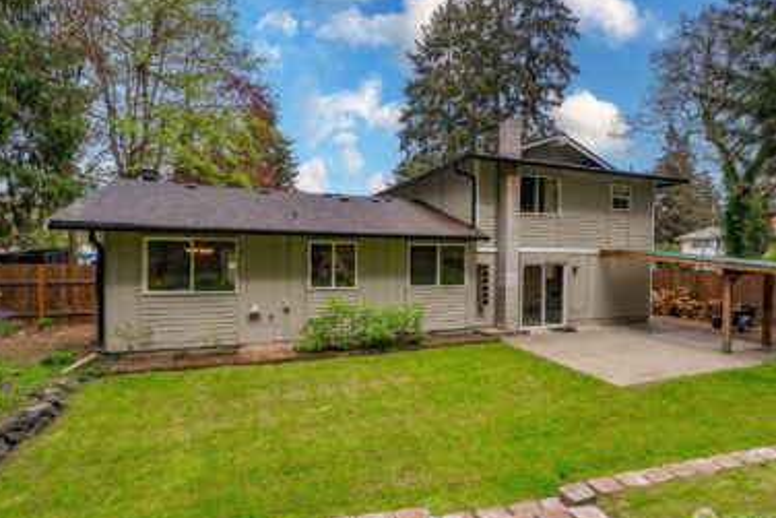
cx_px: 398
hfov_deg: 93.2
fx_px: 367
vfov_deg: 70.5
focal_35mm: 17
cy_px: 263
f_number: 7.1
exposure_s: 1/100
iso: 80
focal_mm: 16
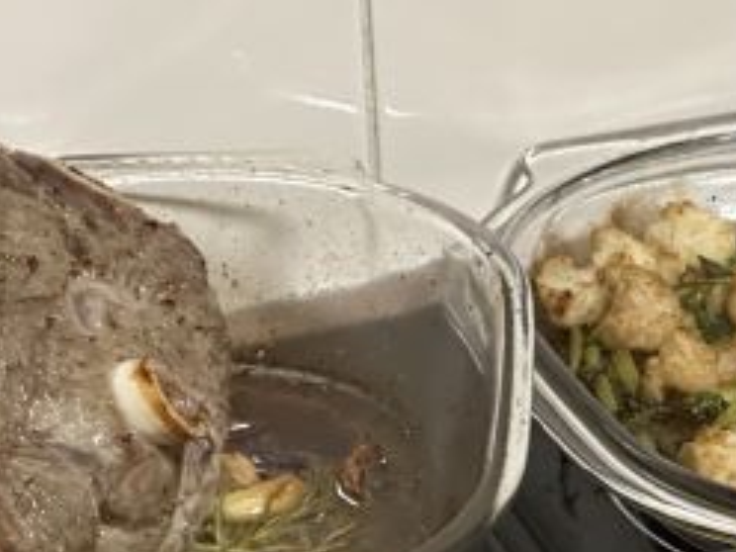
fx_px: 3955
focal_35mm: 186
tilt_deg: -31.5
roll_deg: +2.2
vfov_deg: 7.9
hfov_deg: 10.6
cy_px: 591
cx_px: 528
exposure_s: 1/34
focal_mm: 9
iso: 640
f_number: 2.8
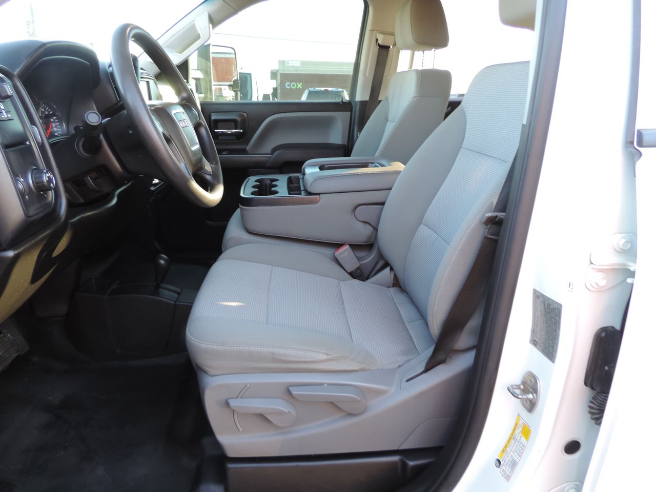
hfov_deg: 71.6
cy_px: 246
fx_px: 455
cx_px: 328
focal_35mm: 24
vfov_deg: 56.8
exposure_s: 1/30
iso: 125
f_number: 3
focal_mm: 4.3
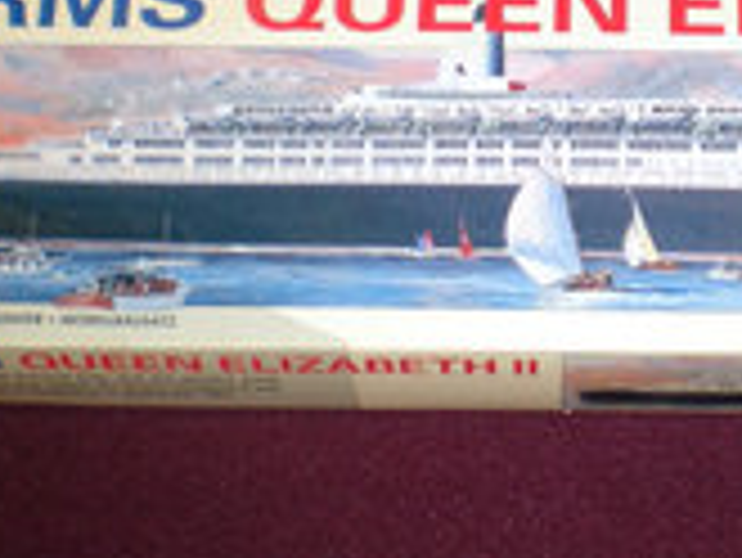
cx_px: 616
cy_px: 148
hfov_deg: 21.0
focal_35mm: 92
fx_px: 1973
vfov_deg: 16.0
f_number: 3.1
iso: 64
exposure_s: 1/30
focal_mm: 6.3
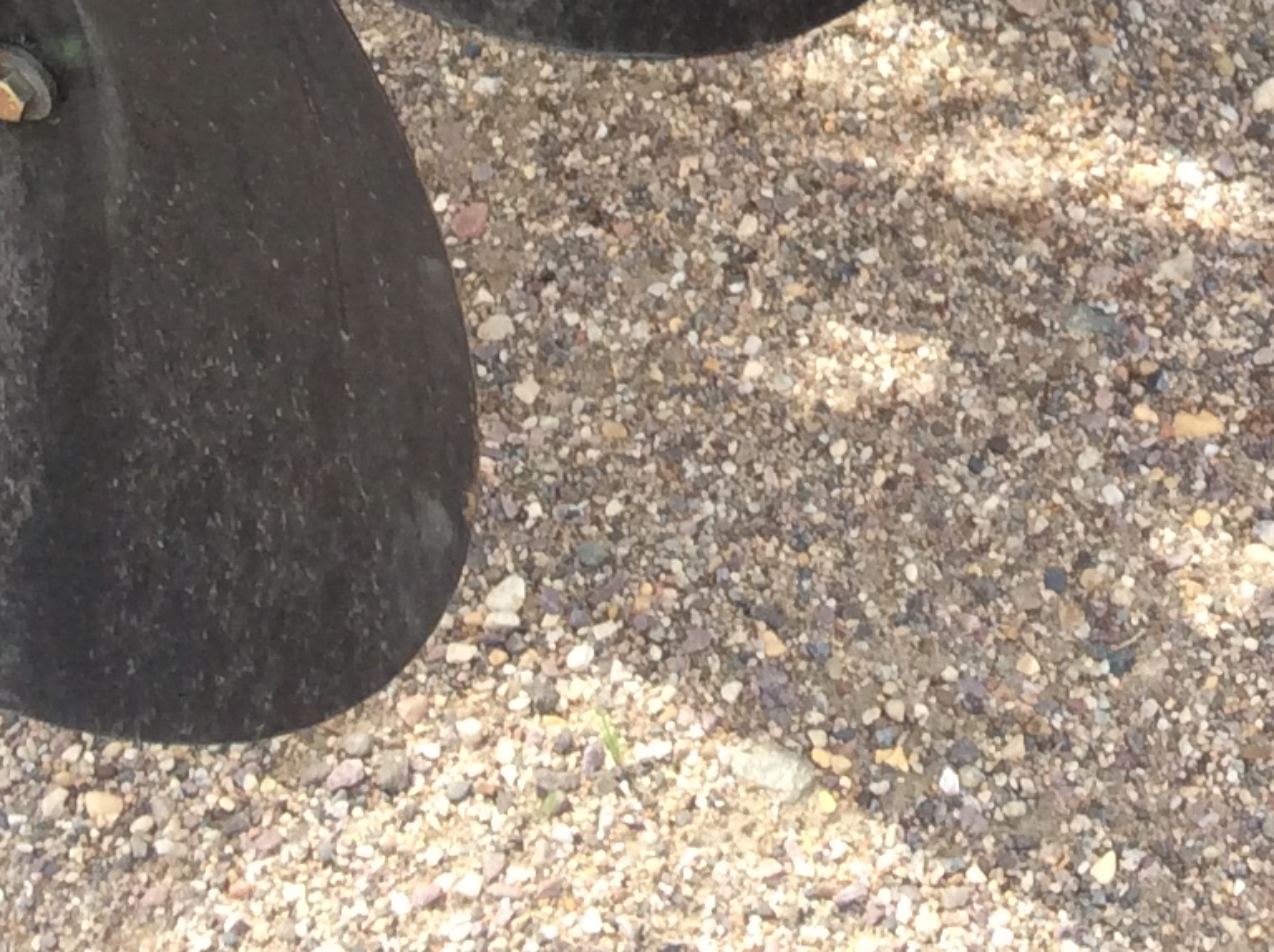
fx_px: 3970
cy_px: -599
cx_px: 1199
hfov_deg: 17.9
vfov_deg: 12.8
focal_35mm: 108
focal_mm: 3.3
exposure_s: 1/336
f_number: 2.4
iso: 32
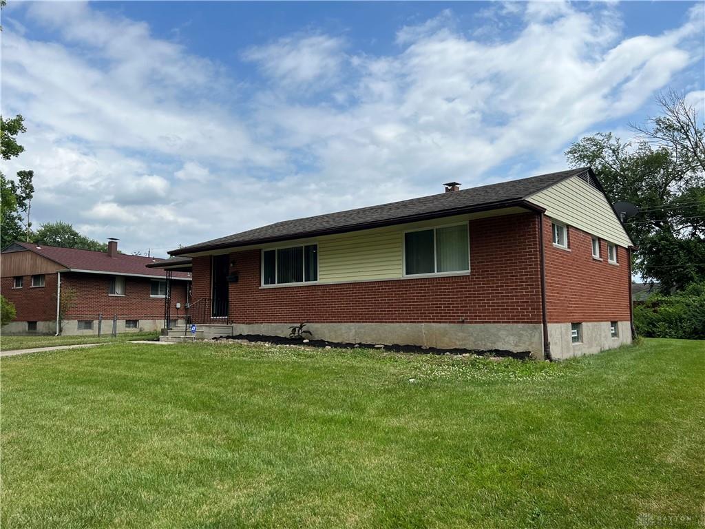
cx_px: 352
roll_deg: +1.5
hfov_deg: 67.3
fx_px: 530
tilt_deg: +5.8
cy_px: 264
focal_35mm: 26
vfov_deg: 53.1
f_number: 1.5
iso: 50
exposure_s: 1/6579
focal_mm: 5.7
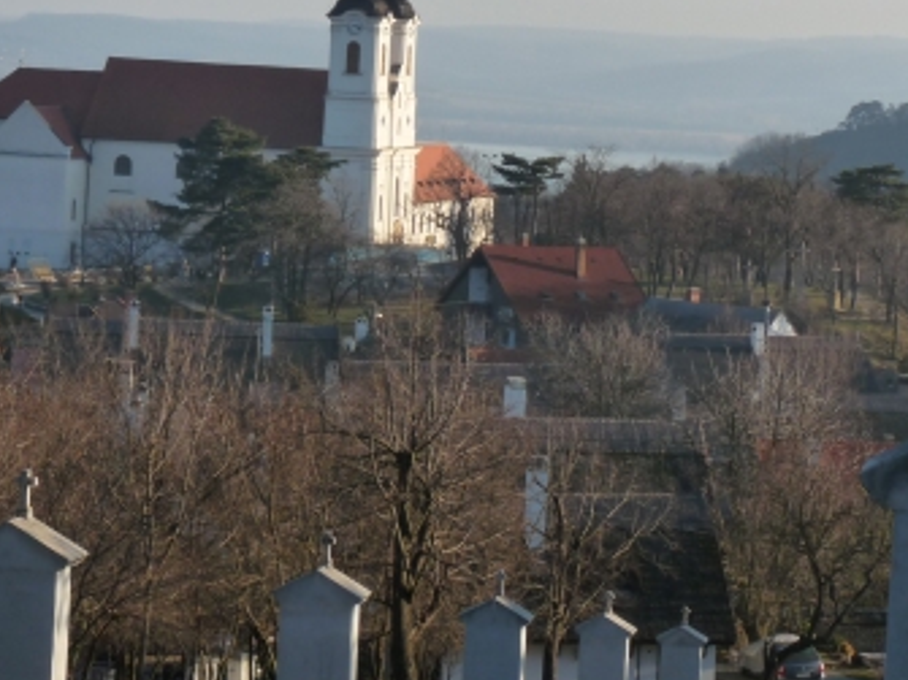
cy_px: 255
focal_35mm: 149
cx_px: 580
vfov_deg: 9.9
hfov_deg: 13.2
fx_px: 3907
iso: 160
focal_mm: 13.8
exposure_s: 1/320
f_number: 5.6
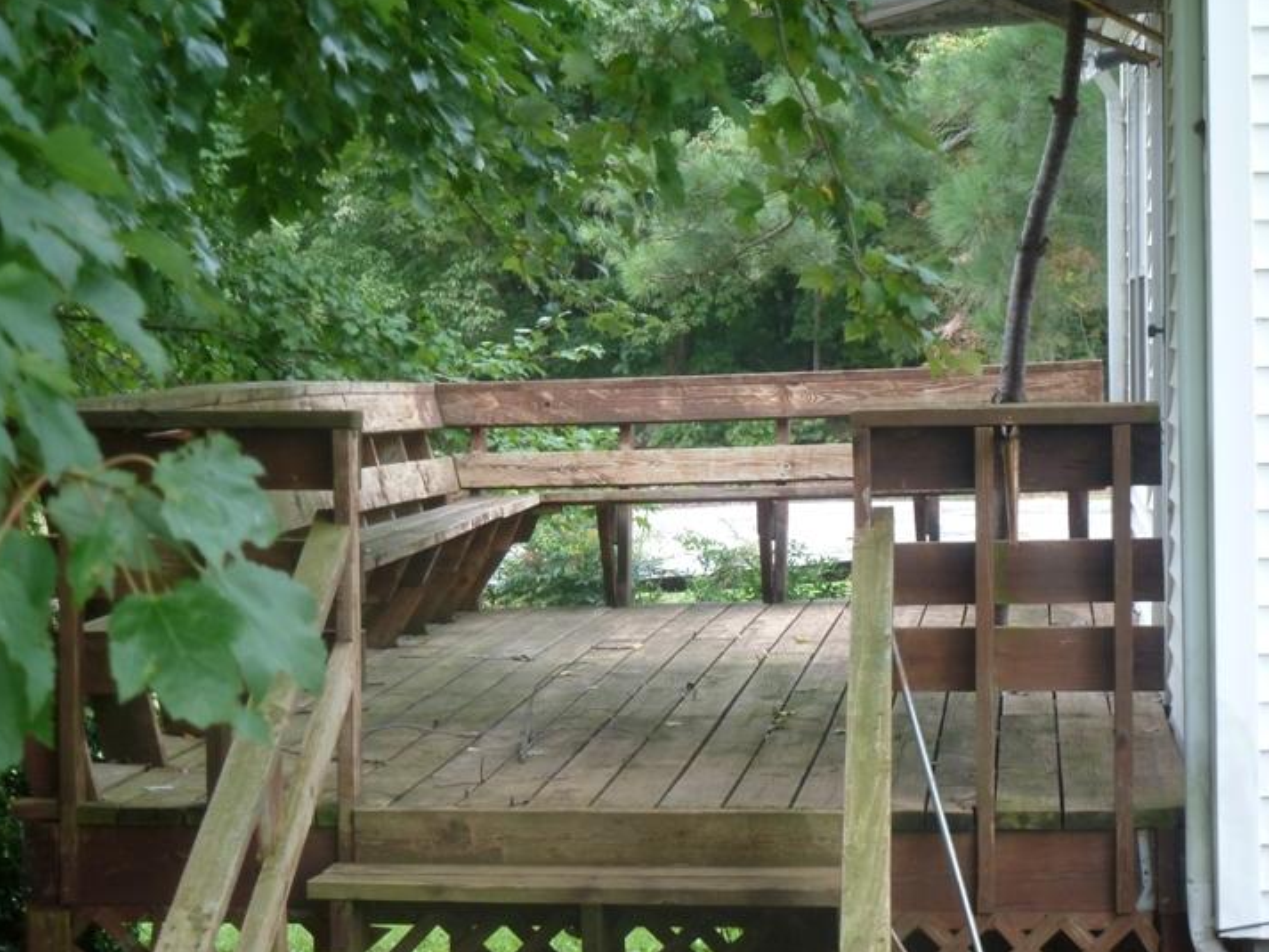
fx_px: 3703
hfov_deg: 19.4
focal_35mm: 101
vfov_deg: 14.7
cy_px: 495
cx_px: 646
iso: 160
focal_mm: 14.7
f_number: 4.3
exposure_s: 1/40
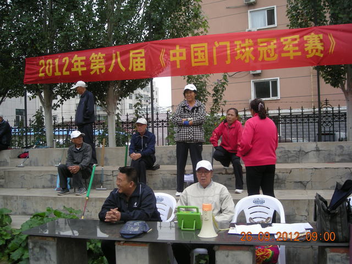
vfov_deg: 40.7
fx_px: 356
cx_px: 176
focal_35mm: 35
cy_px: 132
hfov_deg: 52.6
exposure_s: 1/220
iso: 50
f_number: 2.8
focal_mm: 5.7
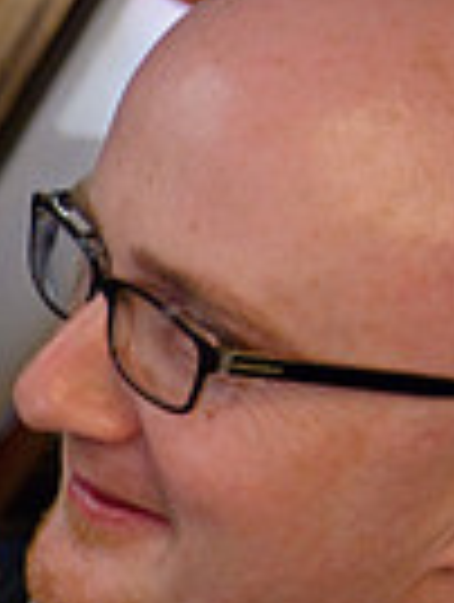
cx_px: -463
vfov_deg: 14.1
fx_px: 2388
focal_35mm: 137
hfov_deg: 10.0
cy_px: 644
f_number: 2.8
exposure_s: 1/25
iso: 800
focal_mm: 22
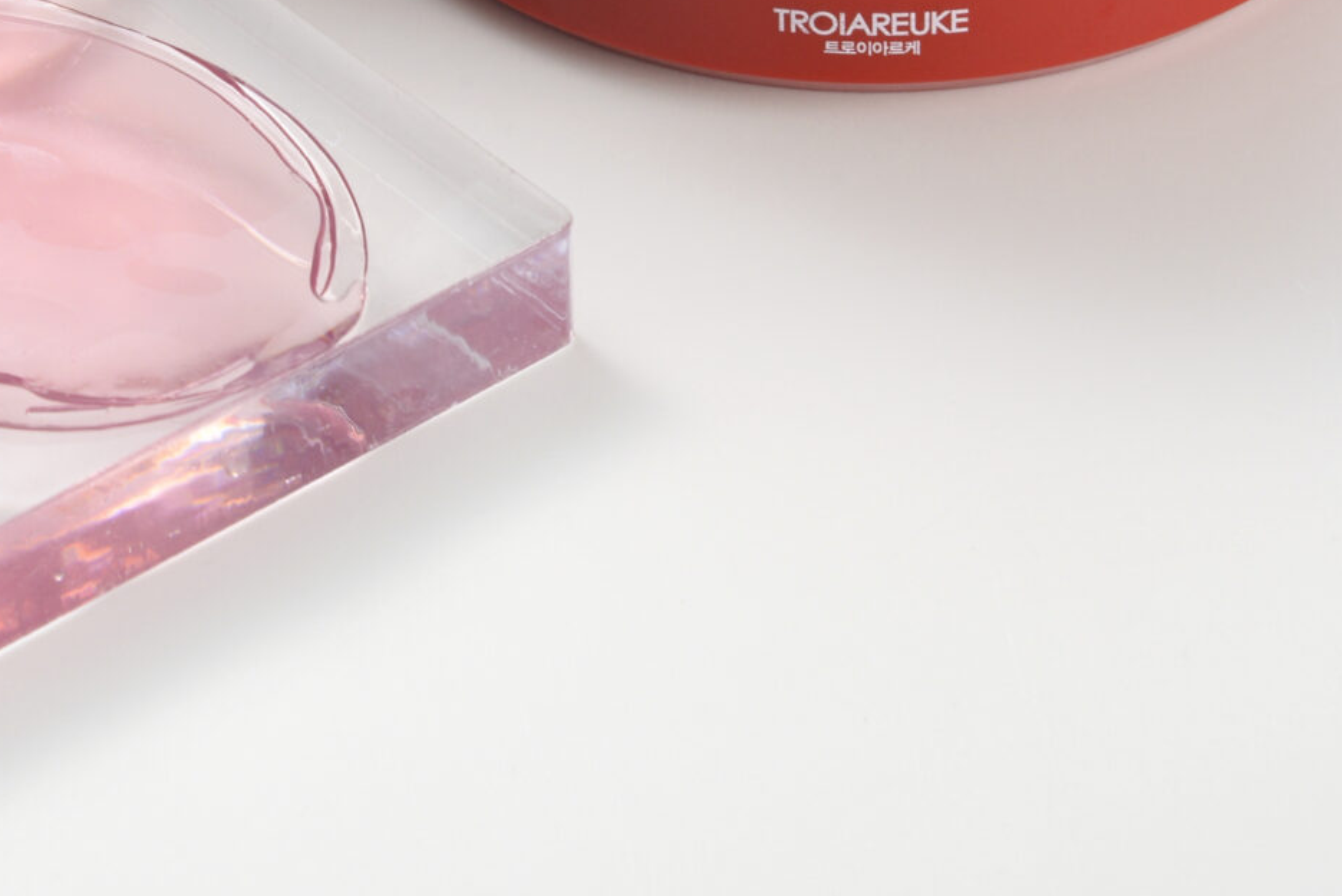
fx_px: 9396
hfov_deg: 8.1
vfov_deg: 5.4
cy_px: -311
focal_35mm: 252
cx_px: 72
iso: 200
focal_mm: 92
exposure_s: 1/125
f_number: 16
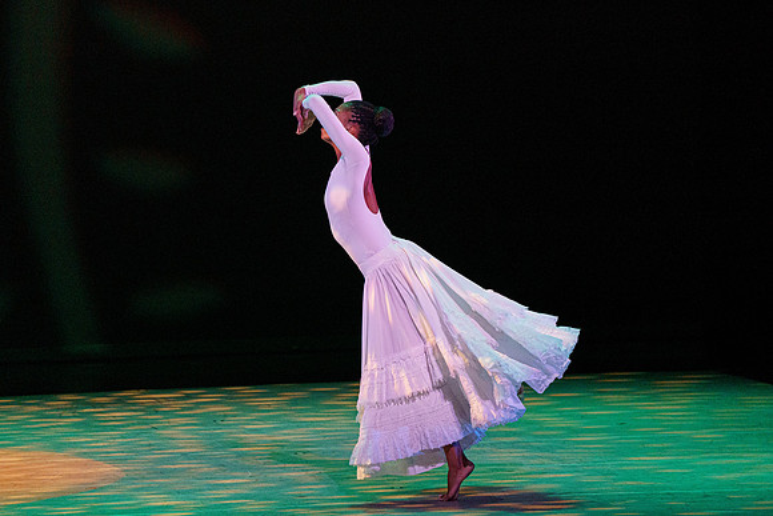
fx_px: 8319
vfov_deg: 3.6
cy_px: 255
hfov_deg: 5.3
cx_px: 392
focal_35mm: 387
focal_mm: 376
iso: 5000
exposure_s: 1/400
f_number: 6.3
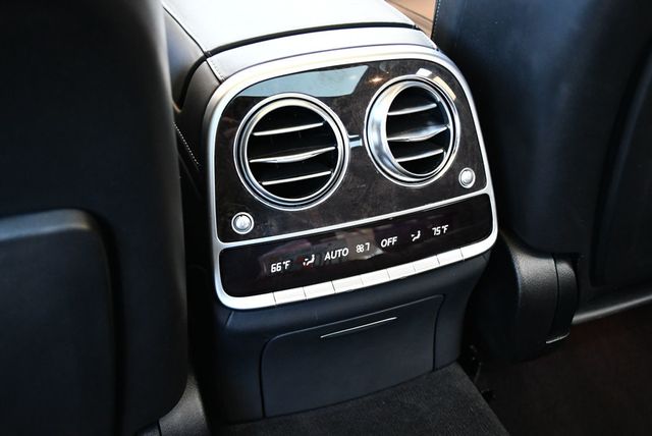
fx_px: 798
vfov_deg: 30.6
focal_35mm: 44
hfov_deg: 44.5
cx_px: 326
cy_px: 218
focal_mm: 22
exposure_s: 1/125
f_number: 3.8
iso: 2500
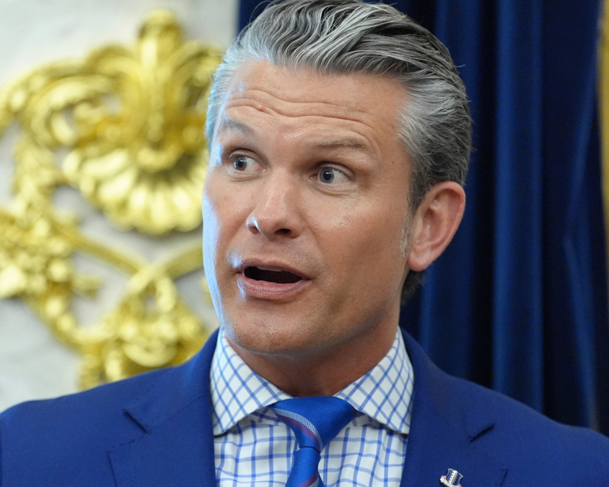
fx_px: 6599
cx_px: 287
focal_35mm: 366
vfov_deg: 4.2
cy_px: 225
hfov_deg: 5.3
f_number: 2.8
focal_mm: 200
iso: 5000
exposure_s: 1/200
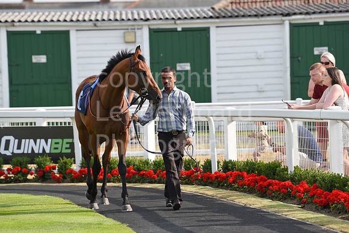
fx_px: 1939
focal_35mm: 200
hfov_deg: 10.3
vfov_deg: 6.9
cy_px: 116
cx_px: 174
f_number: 4.5
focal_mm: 200
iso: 400
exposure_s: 1/2000
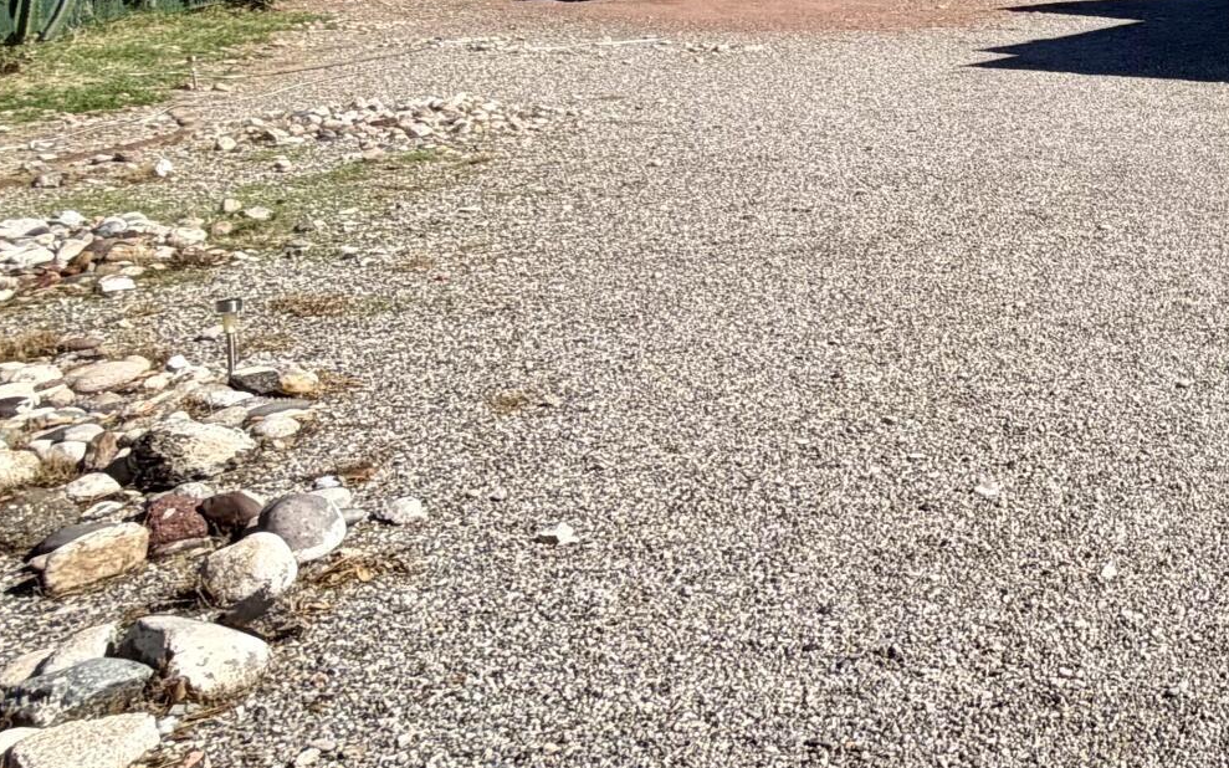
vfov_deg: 27.1
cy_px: 17
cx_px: 1571
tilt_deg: -4.4
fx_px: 1507
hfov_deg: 33.4
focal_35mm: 45
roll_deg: -1.5
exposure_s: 1/901
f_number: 2.2
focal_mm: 2.22
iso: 20
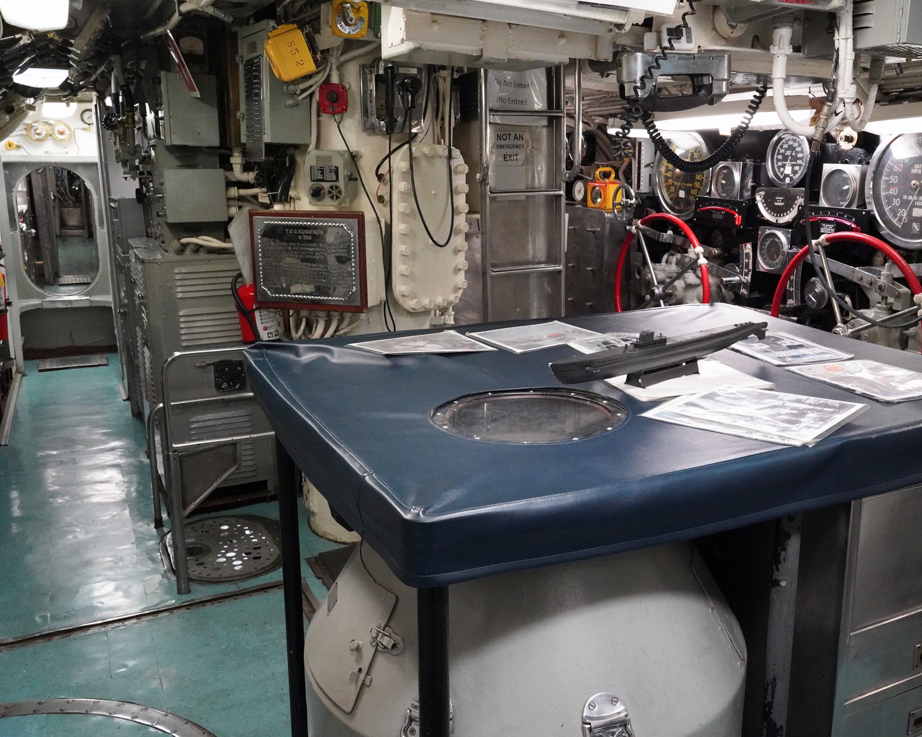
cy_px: 364
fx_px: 873
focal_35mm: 32
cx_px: 529
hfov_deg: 55.4
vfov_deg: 45.8
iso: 12800
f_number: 11
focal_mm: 28
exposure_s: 1/100
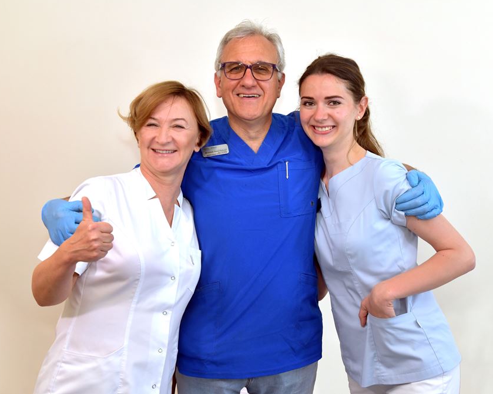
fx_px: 802
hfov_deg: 34.2
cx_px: 245
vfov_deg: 27.6
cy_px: 194
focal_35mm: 55
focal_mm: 48
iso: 1000
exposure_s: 1/250
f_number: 8
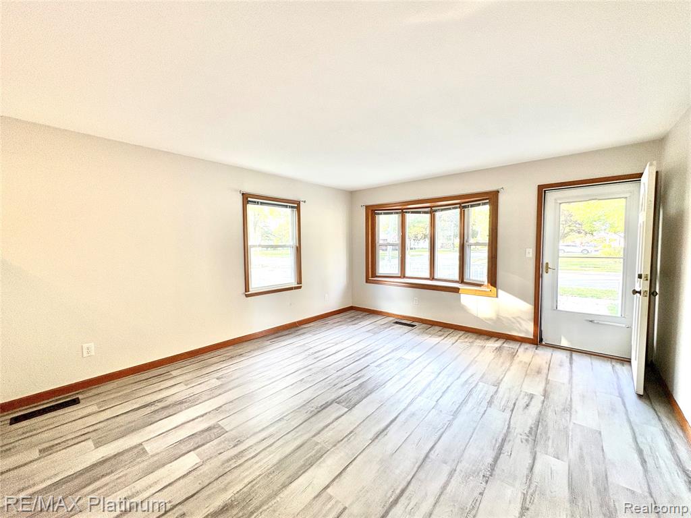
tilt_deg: -2.7
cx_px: 346
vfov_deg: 85.7
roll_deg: +0.5
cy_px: 259
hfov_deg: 102.1
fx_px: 279
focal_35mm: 14
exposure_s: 1/120
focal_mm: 2.22
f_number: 2.2
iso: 100
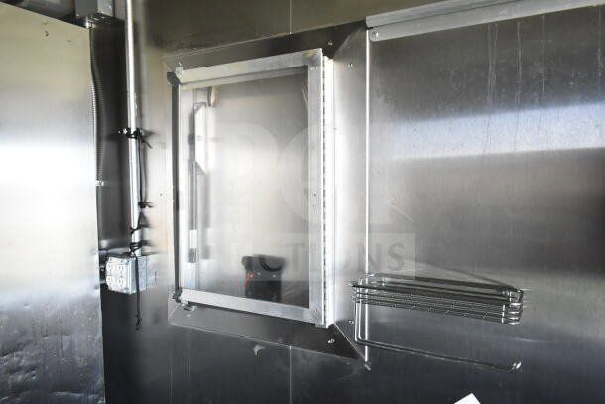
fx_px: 454
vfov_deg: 48.0
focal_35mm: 27
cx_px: 302
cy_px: 202
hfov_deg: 67.4
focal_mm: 18
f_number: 3.5
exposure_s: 1/40
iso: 1600
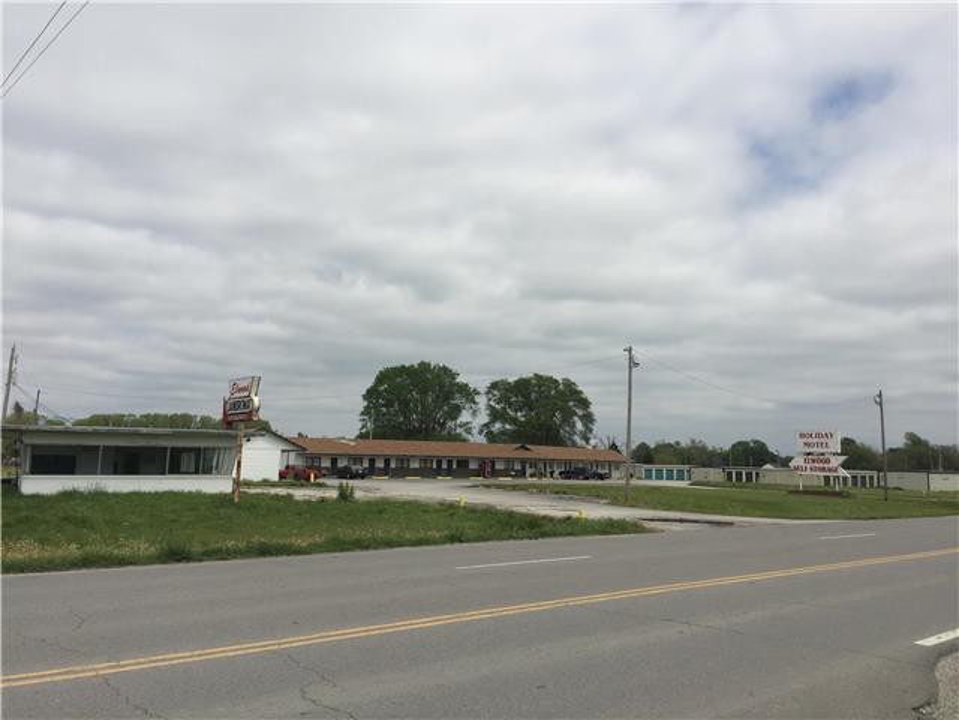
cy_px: 360
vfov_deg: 48.2
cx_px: 480
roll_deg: -2.1
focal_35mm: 29
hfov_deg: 61.7
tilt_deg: +8.0
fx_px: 803
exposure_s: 1/3968
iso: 32
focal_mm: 4.15
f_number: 2.2
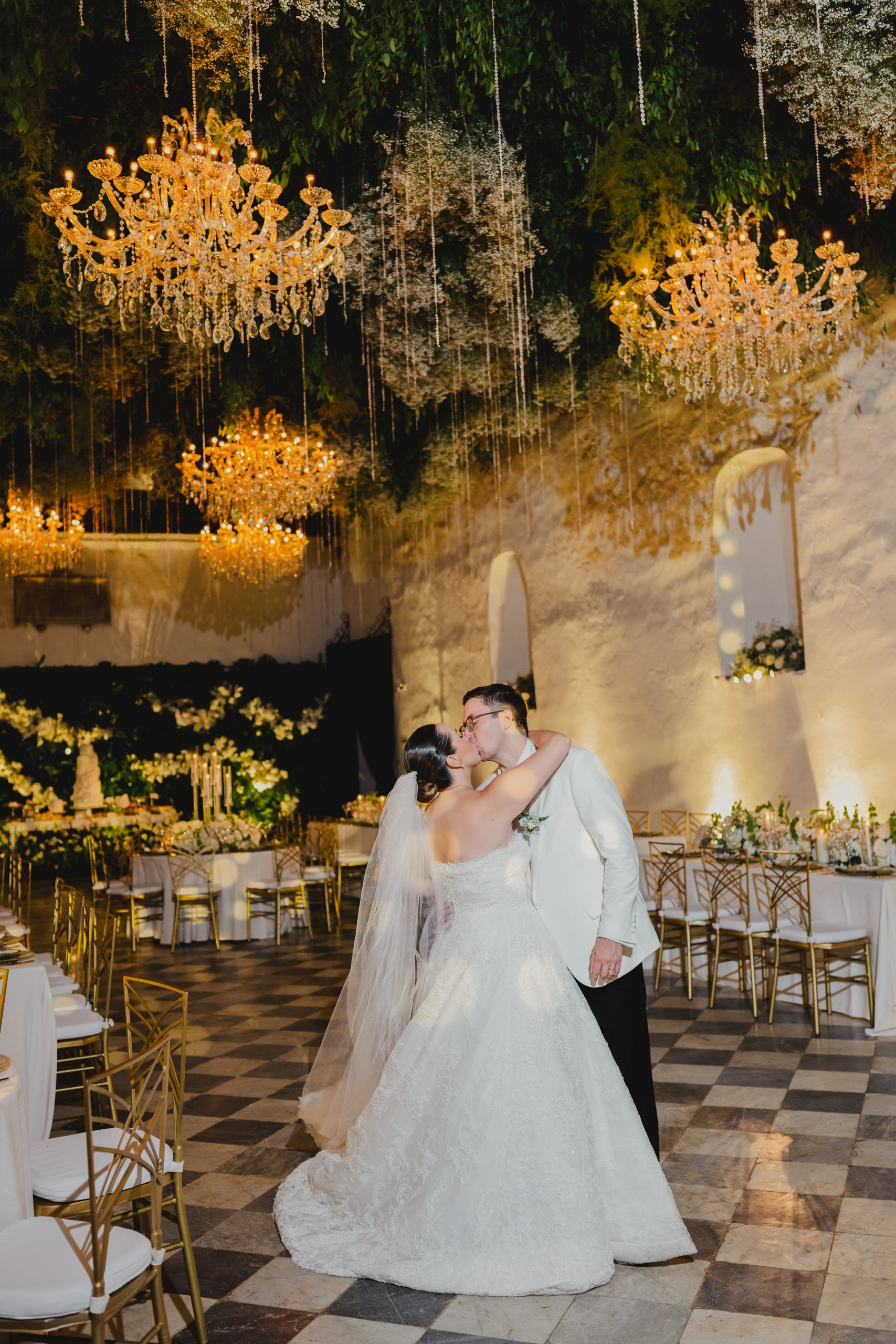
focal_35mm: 35
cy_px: 672
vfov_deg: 54.4
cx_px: 448
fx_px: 1306
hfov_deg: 37.9
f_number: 2.8
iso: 1000
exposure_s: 1/160
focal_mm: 35
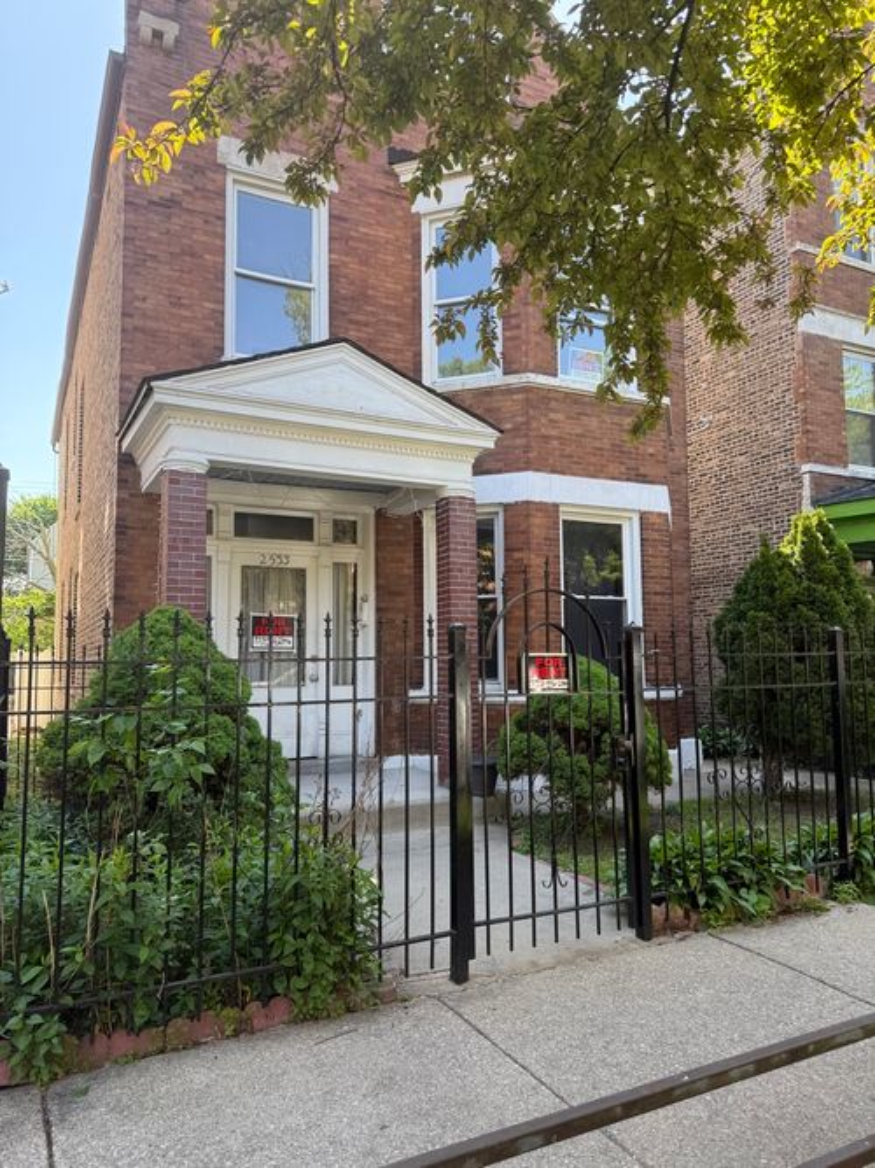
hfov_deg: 56.8
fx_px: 809
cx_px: 438
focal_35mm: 24
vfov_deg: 71.6
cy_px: 584
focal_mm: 6.76
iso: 80
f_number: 1.78
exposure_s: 1/453
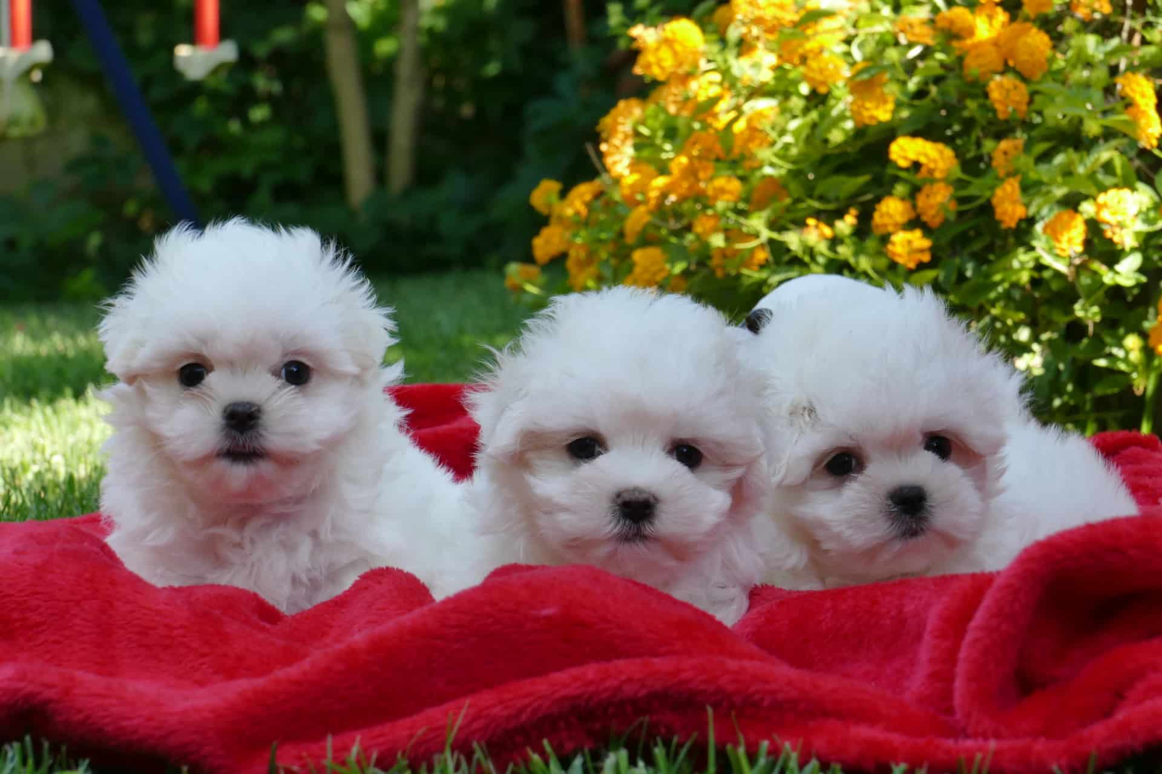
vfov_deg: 8.9
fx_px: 4970
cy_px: 387
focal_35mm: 154
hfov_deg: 13.3
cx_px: 581
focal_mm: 56.08
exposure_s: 1/100
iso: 400
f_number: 8
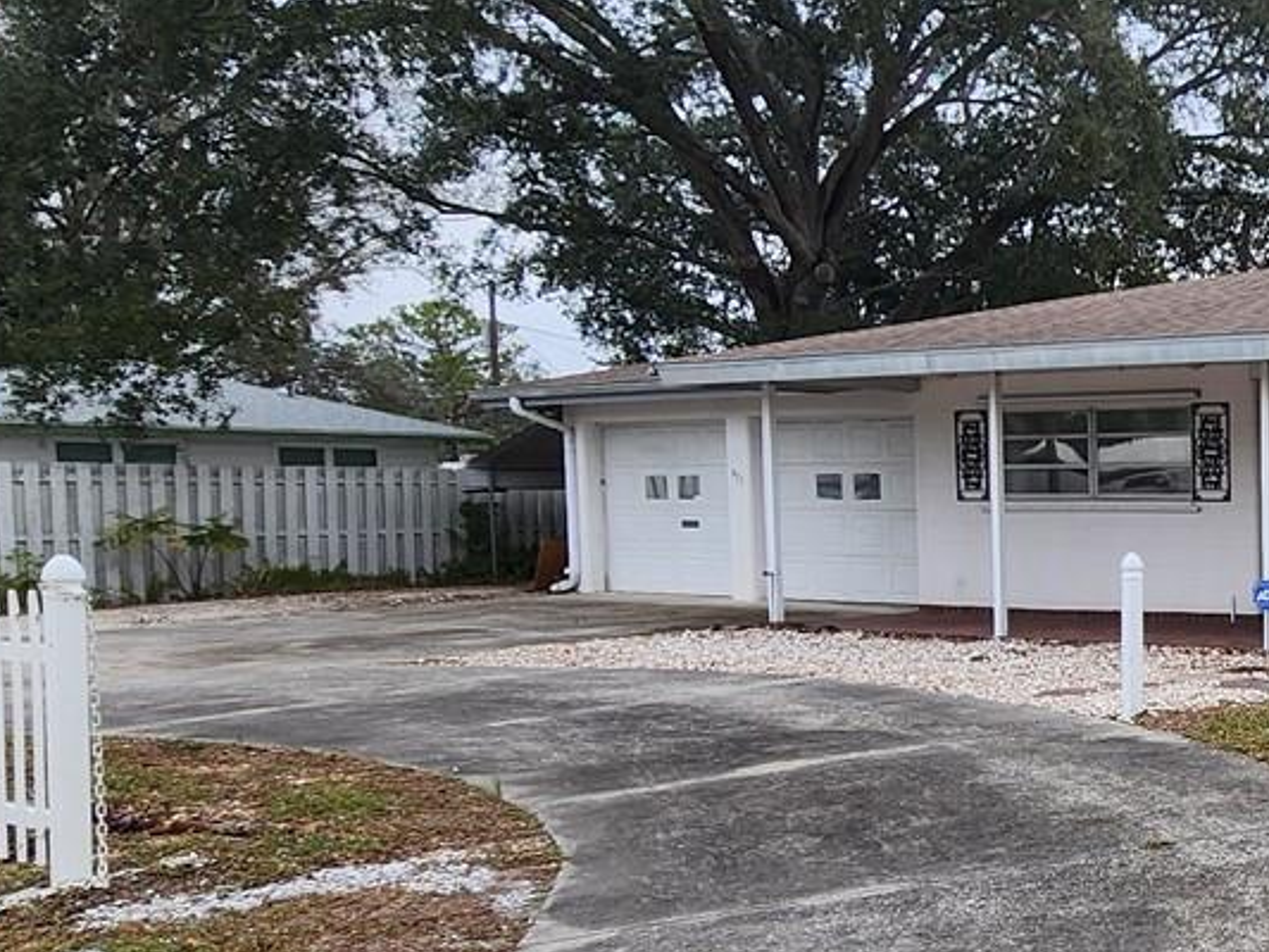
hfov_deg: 35.1
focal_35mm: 39
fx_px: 1430
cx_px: 1605
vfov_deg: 36.6
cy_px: 609
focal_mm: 2.2
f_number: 2.2
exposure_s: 1/890
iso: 50
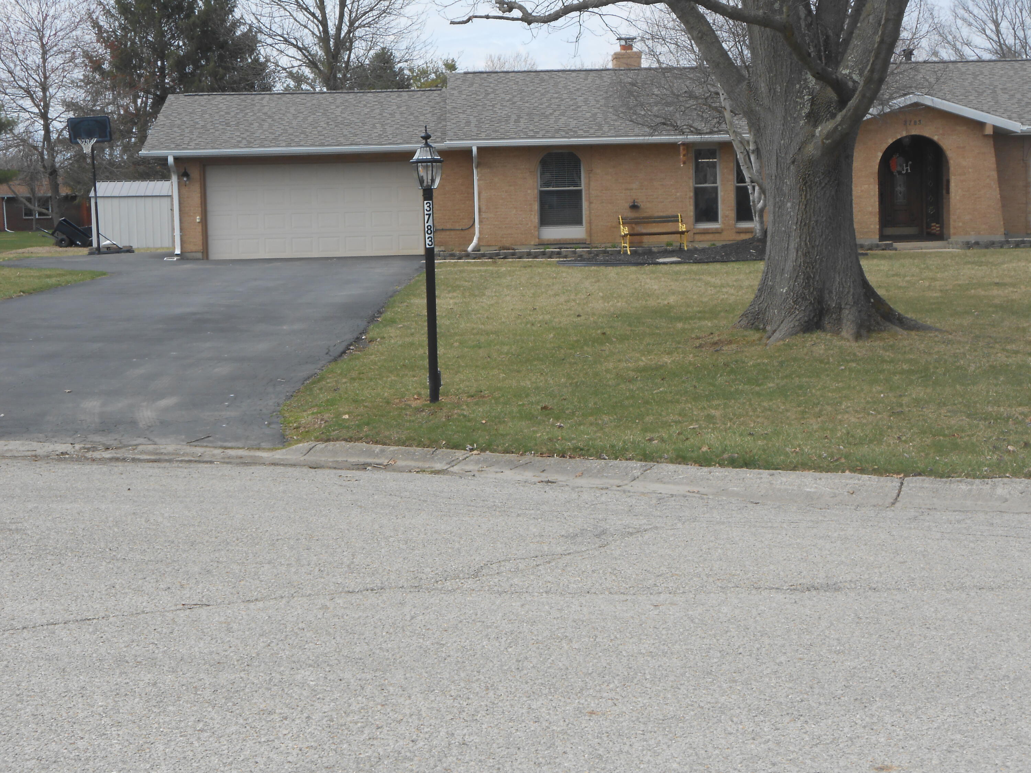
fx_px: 2144
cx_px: 516
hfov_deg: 27.0
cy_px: 386
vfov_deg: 20.4
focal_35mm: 72
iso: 80
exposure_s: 1/250
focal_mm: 12.8
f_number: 6
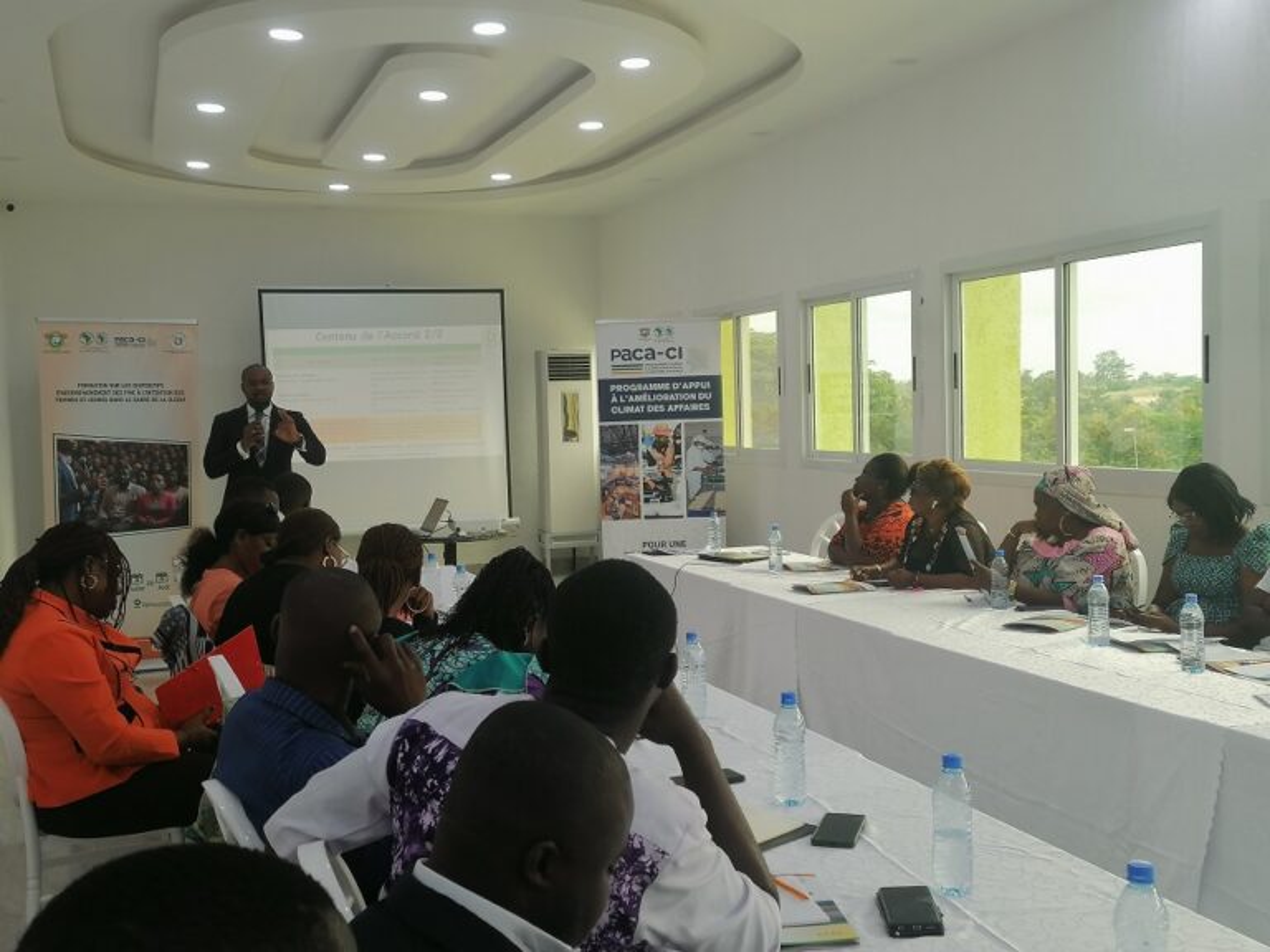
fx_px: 1394
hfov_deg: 49.0
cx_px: 635
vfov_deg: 37.7
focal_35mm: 38
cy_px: 476
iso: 50
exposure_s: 1/100
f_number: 1.8
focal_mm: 5.3
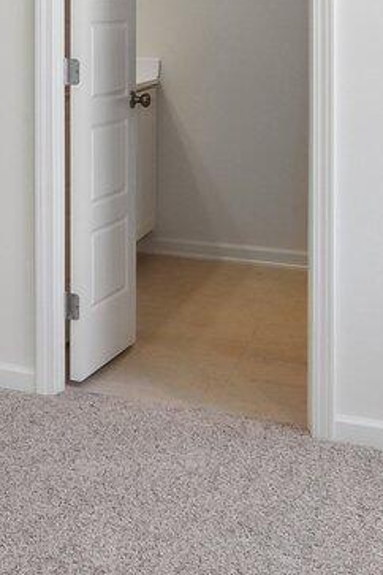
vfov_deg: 24.9
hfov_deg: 13.5
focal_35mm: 79
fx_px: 1261
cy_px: 59
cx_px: -481
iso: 250
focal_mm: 14
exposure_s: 1/60
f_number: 7.1
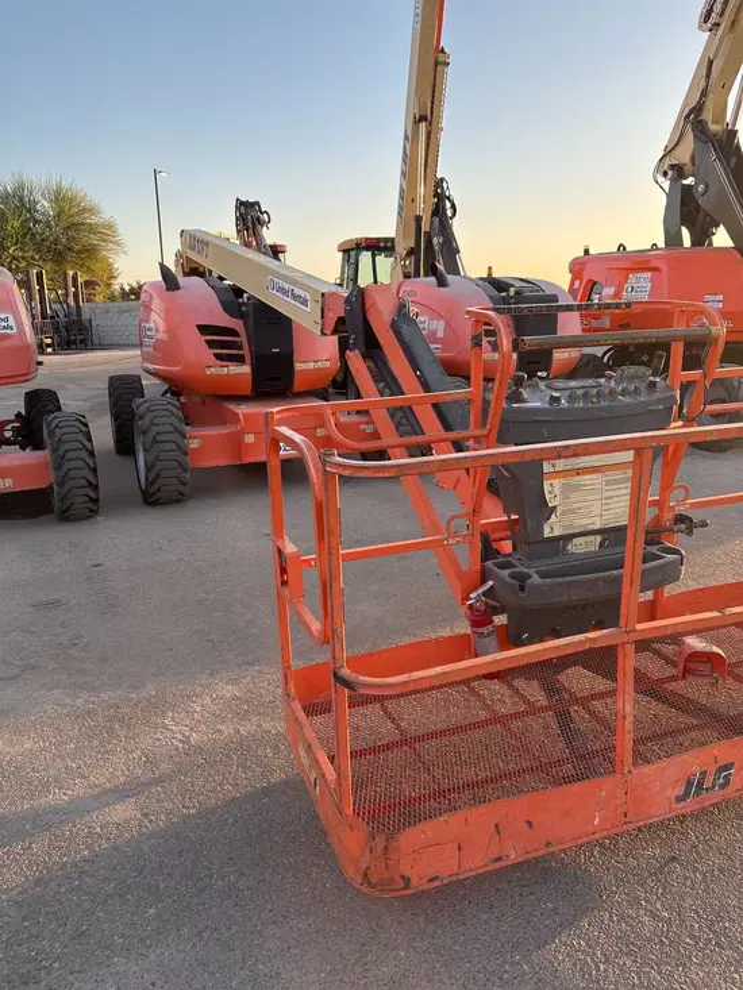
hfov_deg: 53.1
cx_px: 372
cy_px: 495
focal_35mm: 26
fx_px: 744
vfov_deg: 67.3
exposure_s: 1/565
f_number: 1.6
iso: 50
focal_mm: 5.96
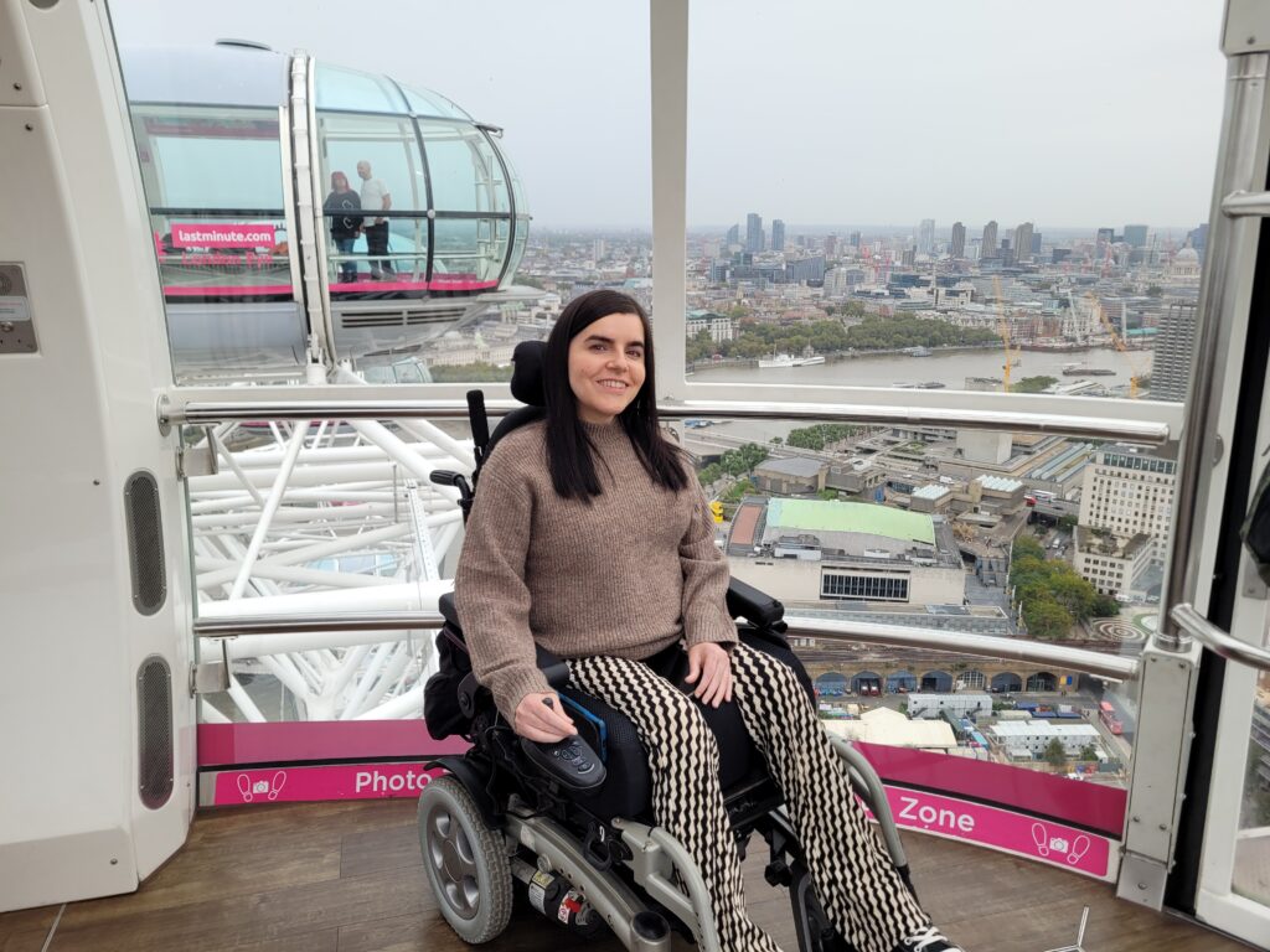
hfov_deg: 67.3
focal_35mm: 26
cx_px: 635
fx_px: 954
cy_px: 476
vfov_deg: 53.1
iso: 40
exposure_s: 1/563
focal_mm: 5.4
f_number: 1.8
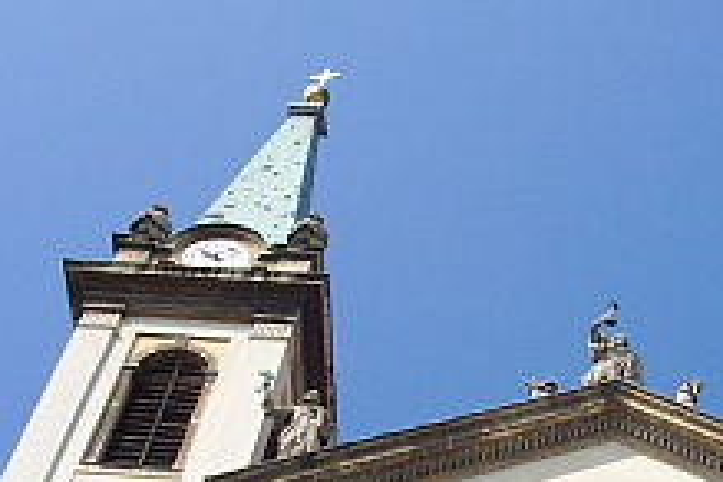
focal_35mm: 78
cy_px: 390
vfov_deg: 17.3
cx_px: 624
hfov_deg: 25.3
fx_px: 1566
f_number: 4.8
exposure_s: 1/700
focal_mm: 8
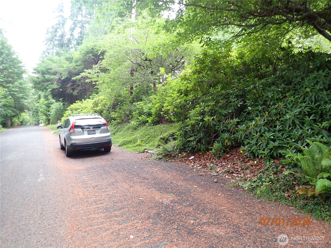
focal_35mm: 25
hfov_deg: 69.4
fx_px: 239
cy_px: 124
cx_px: 166
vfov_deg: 54.9
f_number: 2
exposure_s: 1/50
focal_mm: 4.5
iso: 200
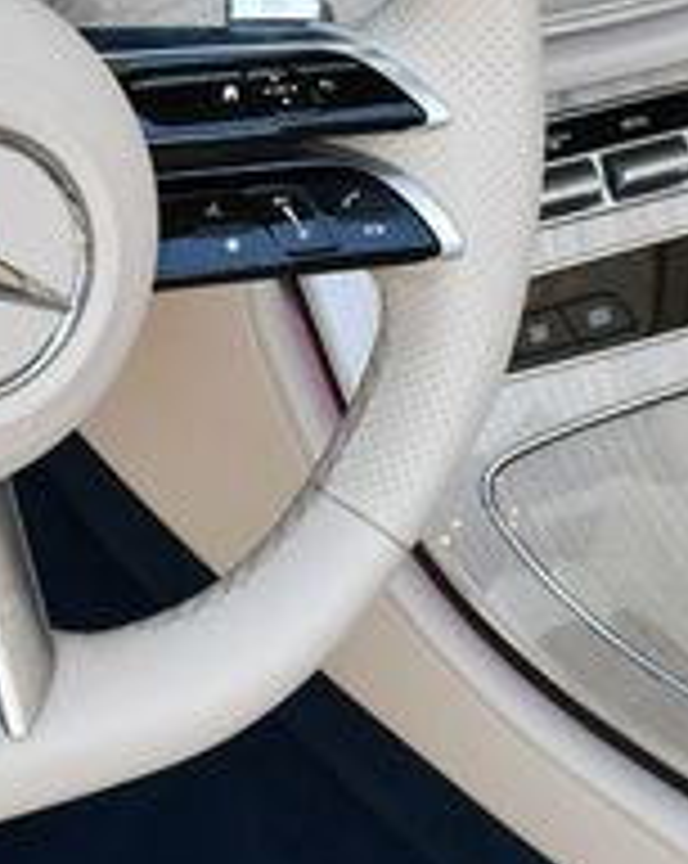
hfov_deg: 13.5
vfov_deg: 16.8
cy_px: 122
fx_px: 2883
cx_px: 85
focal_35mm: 113
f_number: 5
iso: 400
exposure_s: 1/250
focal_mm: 18
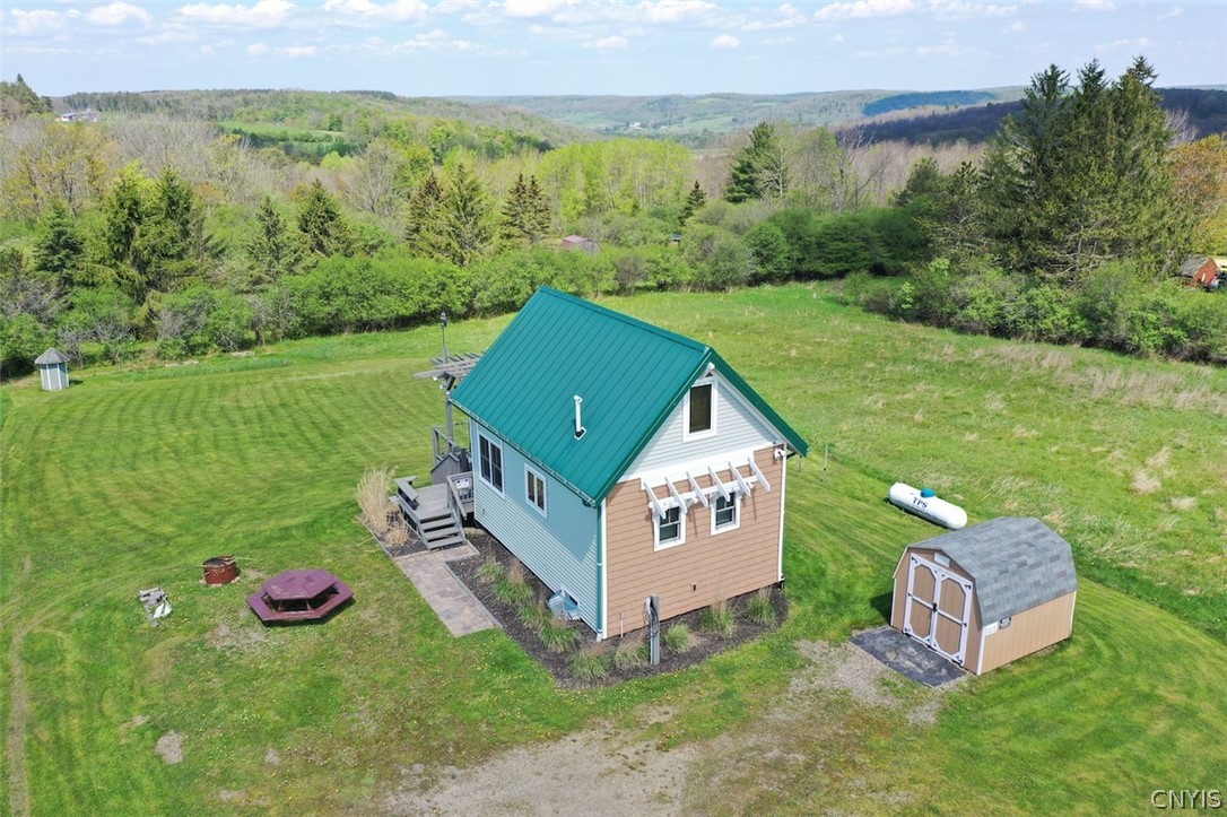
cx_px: 614
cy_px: 408
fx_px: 954
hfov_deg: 65.5
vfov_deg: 46.4
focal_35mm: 28
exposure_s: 1/320
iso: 100
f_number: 5
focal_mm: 10.26
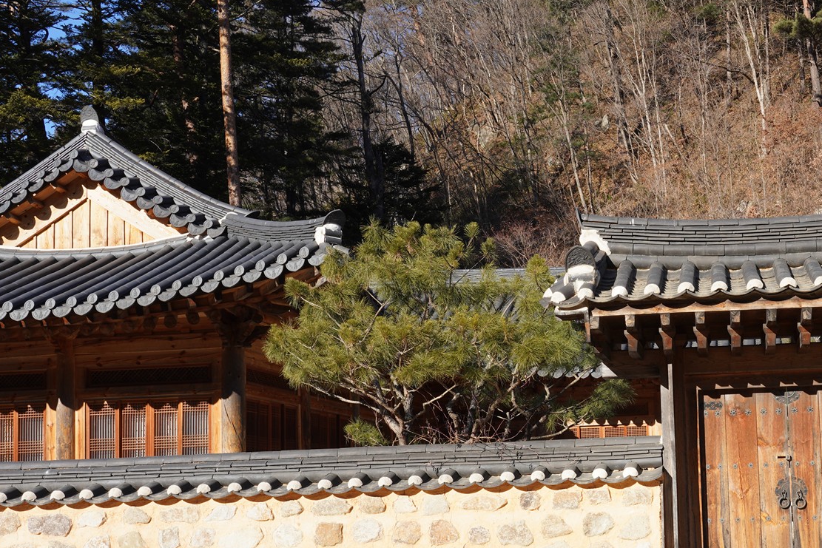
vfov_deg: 24.9
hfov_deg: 35.8
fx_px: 1233
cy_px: 385
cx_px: 639
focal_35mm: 54
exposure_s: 1/100
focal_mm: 30
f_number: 14
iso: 200
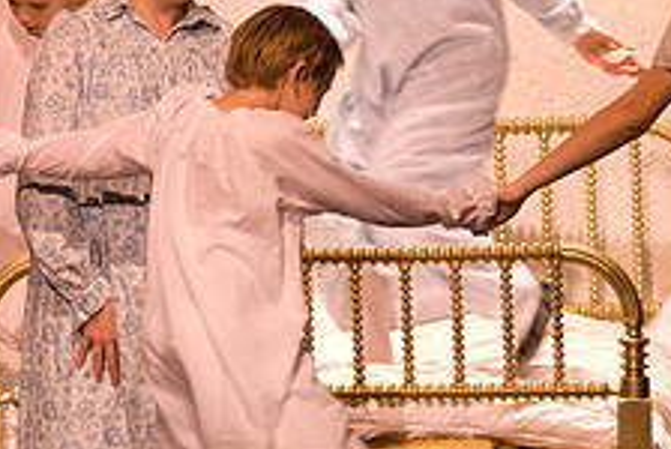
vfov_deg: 2.8
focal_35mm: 486
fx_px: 9076
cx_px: 356
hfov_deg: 4.2
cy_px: 99
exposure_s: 1/125
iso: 1600
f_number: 2.8
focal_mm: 125
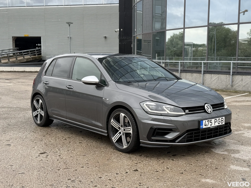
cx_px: 126
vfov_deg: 30.3
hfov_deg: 39.7
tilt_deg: -6.4
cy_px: 94
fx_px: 348
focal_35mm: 48
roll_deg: +0.4
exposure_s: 1/712
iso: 80
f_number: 1.78
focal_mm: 6.76
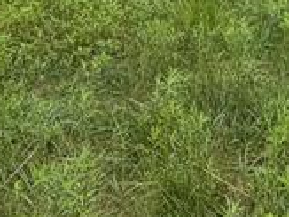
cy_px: -128
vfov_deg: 15.2
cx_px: 346
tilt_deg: -1.4
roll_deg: -0.3
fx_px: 734
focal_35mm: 88
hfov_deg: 20.8
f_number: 2.2
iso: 25
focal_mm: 2.22
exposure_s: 1/770
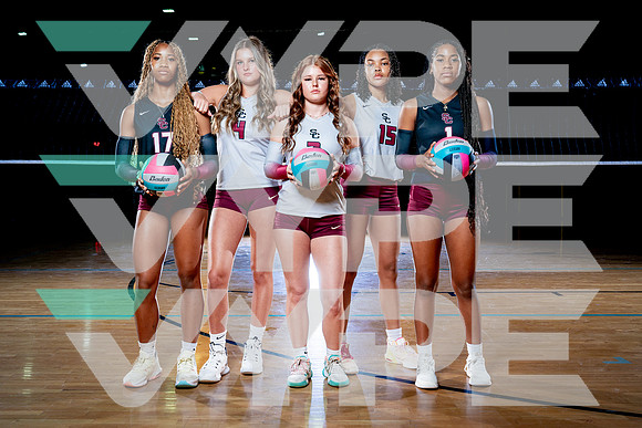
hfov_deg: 48.9
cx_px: 321
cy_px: 214
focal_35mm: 40
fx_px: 706
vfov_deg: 33.7
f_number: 8
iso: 250
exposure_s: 1/250
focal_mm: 39
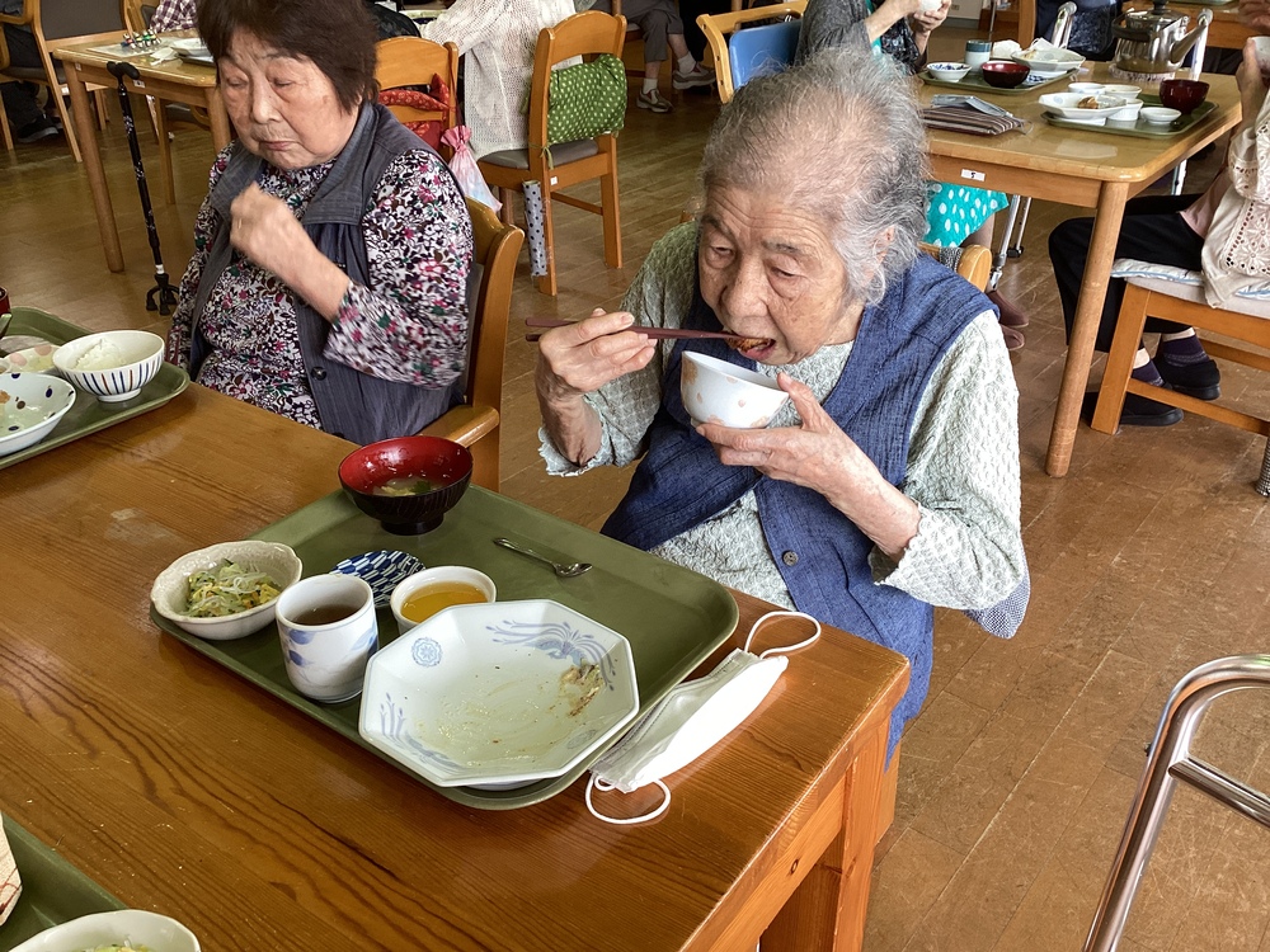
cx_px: 635
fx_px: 1137
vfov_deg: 45.4
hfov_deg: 58.4
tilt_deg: -28.1
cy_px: 476
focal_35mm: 31
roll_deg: -0.5
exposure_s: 1/50
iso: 64
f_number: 2.4
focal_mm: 3.3
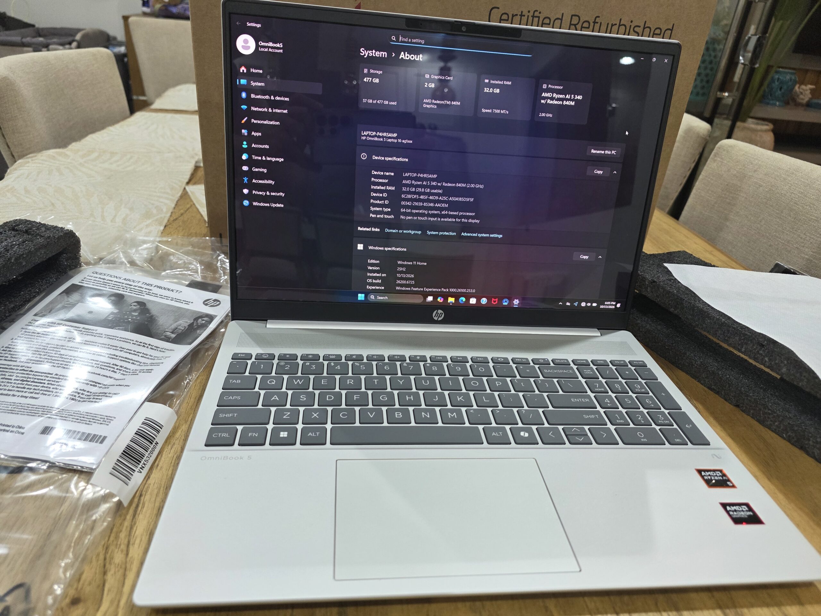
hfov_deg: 73.9
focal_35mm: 23
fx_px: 545
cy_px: 308
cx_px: 410
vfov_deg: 58.9
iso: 250
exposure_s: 1/100
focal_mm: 6.3
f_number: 1.7
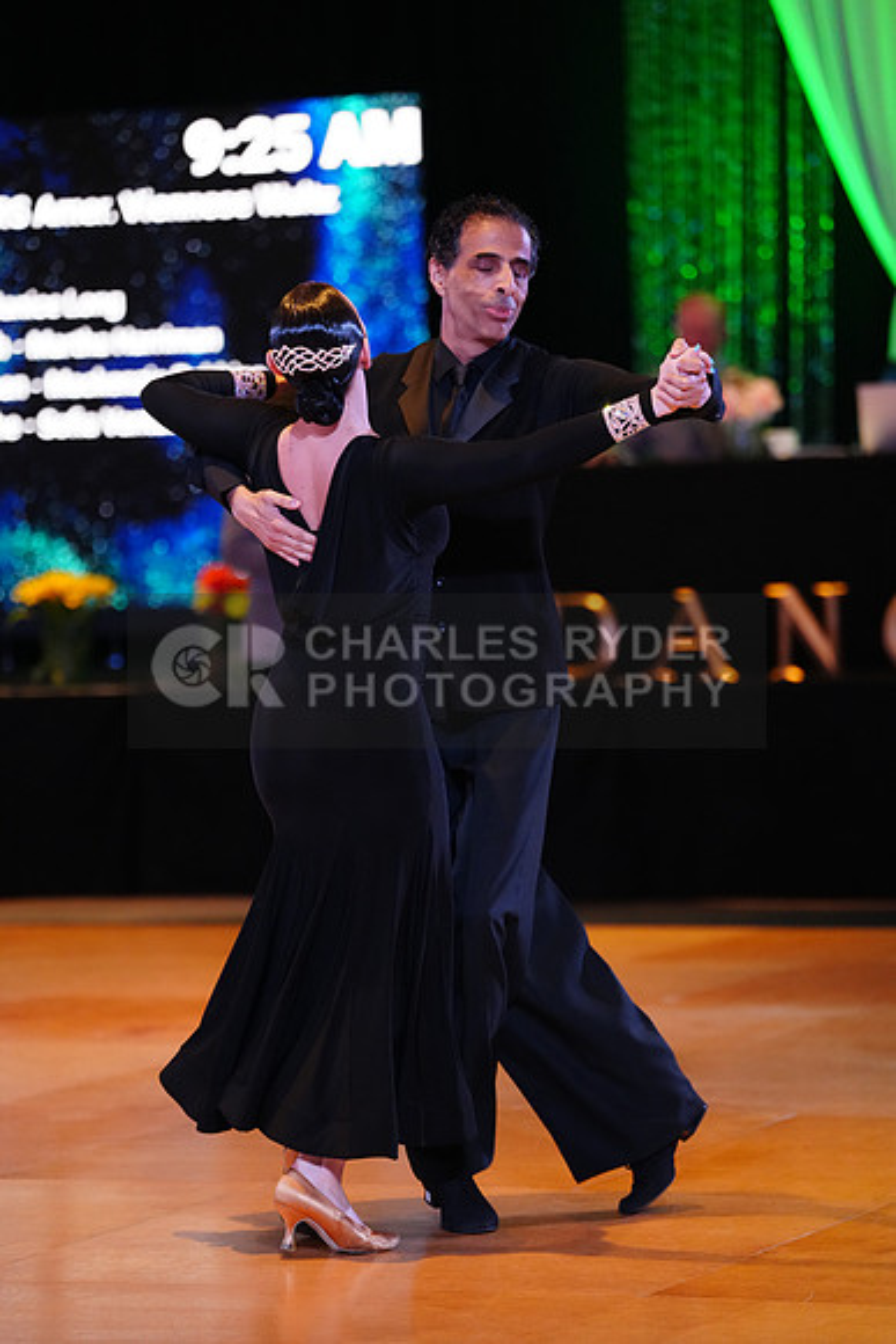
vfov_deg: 14.8
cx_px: 448
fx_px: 5186
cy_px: 672
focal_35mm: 139
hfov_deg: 9.9
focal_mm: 139
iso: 5000
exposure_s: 1/500
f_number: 2.8
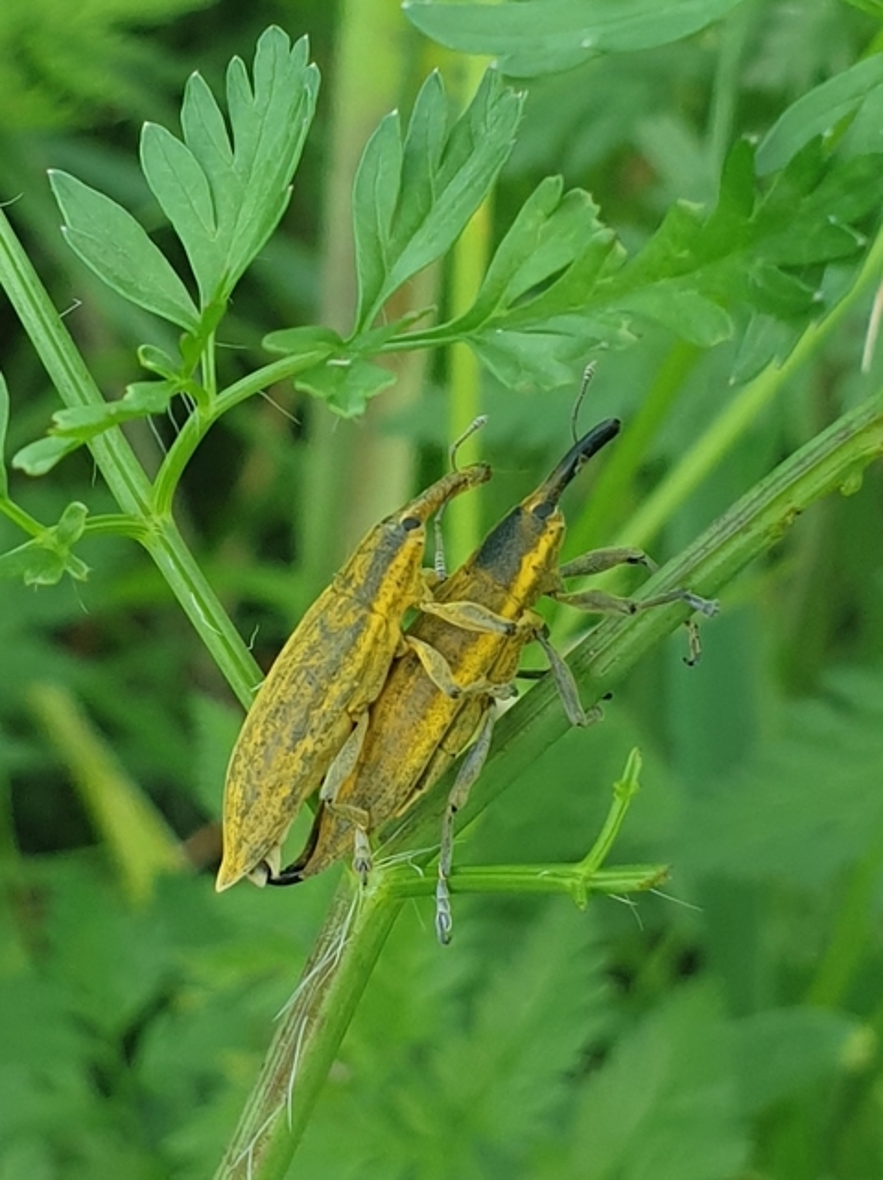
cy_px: 590
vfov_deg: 67.3
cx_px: 442
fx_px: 885
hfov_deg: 53.0
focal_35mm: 26
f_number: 2.4
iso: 64
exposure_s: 1/100
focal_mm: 4.3
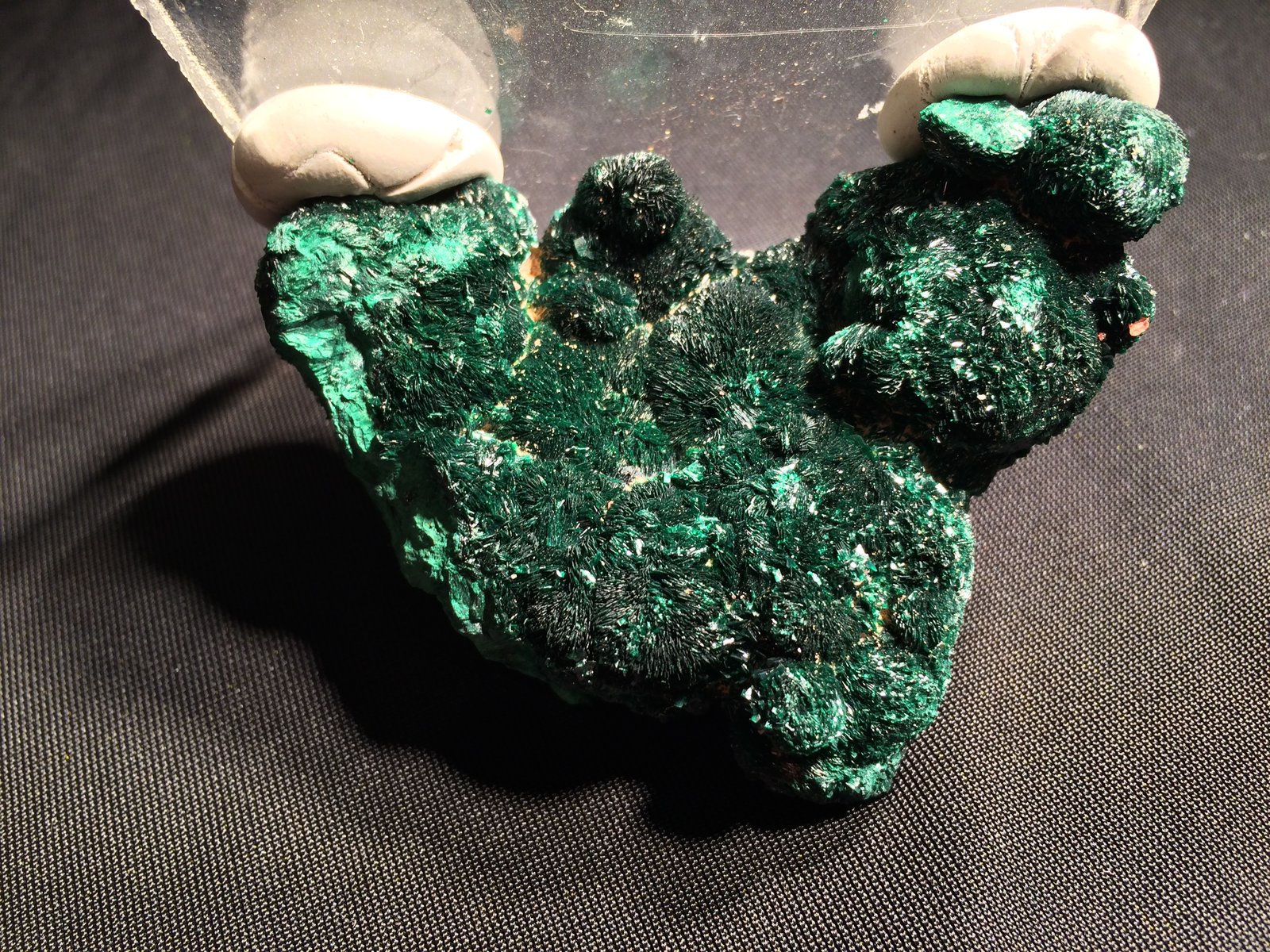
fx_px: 1064
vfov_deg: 48.2
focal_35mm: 29
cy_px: 476
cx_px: 635
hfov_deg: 61.7
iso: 64
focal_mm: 4.15
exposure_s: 1/30
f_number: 2.2
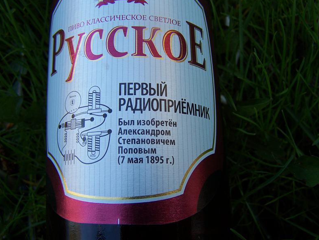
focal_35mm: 39
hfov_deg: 47.8
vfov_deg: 36.8
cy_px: 121
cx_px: 156
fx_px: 360
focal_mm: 6.3
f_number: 2.8
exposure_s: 1/125
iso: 80
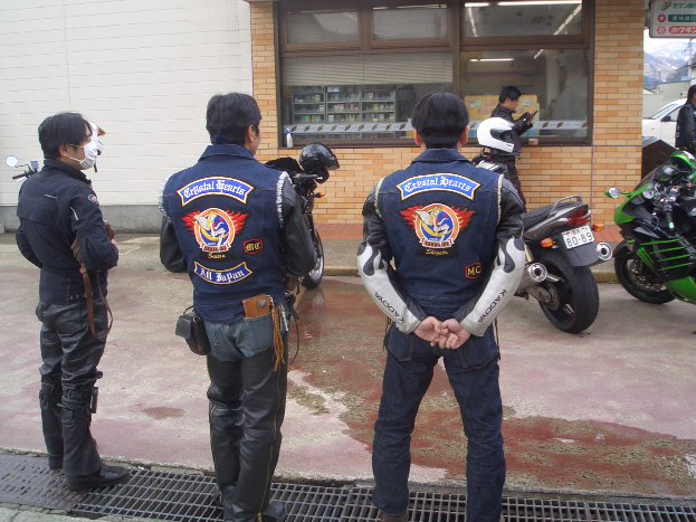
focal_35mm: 37
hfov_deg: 50.1
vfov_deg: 38.7
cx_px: 350
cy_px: 259
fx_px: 744
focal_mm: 4.8
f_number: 4
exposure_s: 1/125
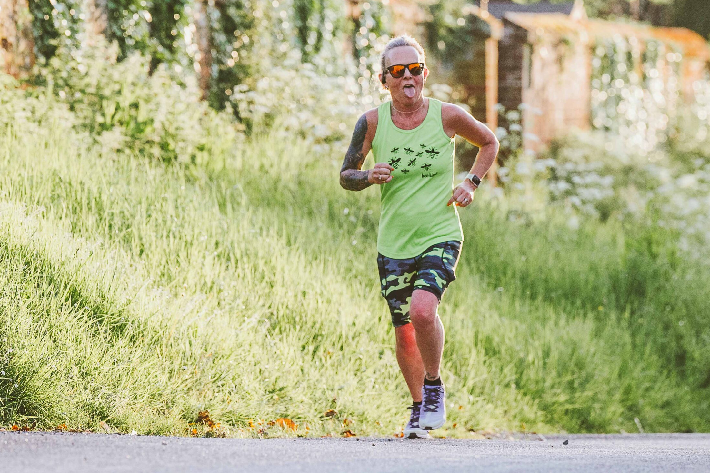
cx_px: 403
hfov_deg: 5.9
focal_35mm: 349
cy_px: 199
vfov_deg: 3.9
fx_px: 6882
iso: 500
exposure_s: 1/1250
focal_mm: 200
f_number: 3.5
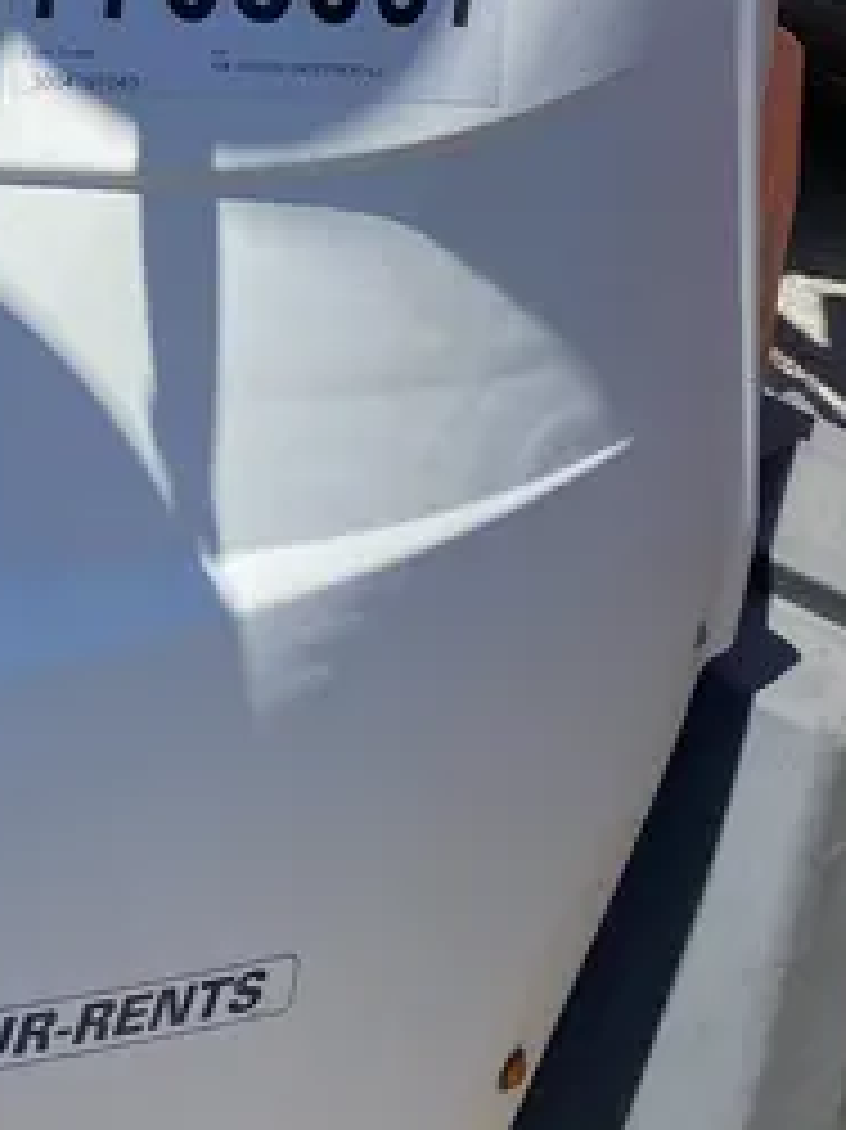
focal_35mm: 76
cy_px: -11
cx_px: -342
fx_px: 2479
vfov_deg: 24.5
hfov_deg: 17.8
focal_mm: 4.25
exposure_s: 1/2105
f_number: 1.8
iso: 32
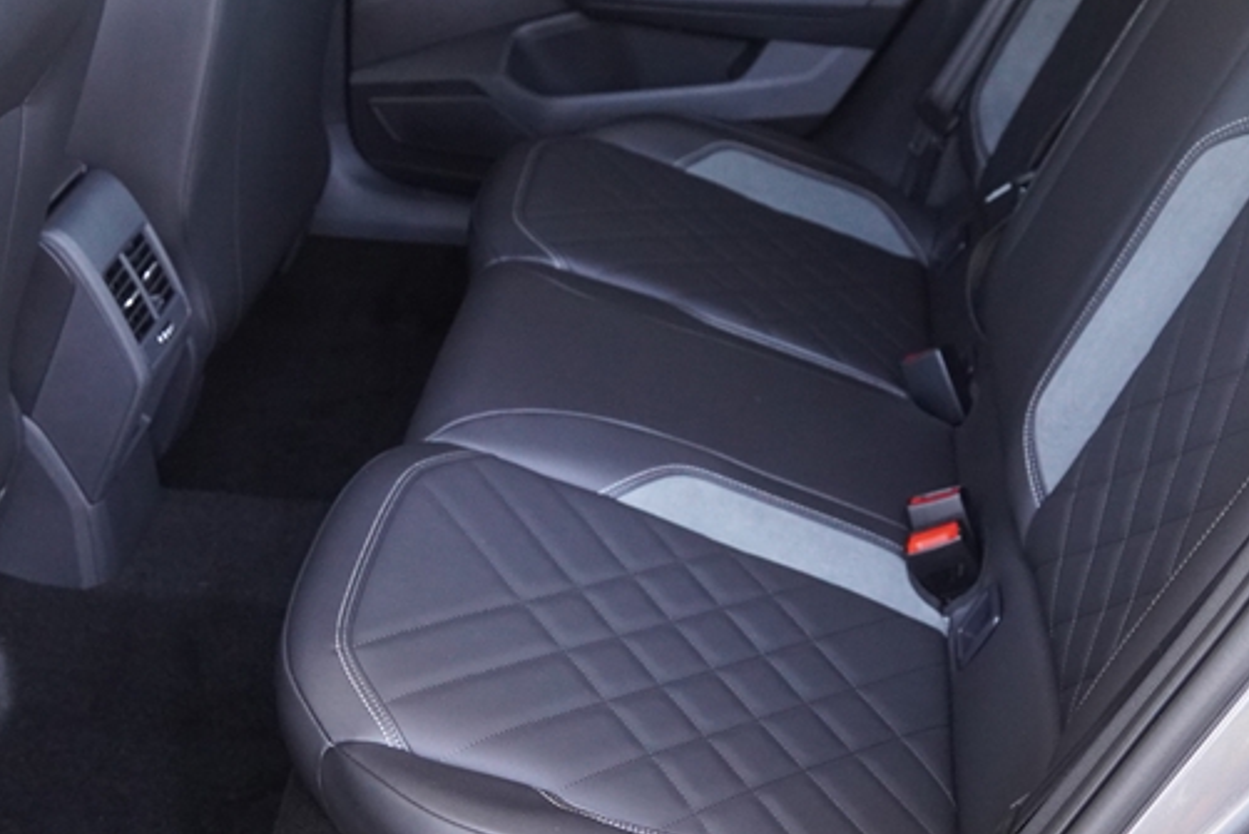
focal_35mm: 52
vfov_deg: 25.8
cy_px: 273
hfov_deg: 38.2
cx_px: 610
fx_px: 1805
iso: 1600
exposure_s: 1/160
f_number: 3.5
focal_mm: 17
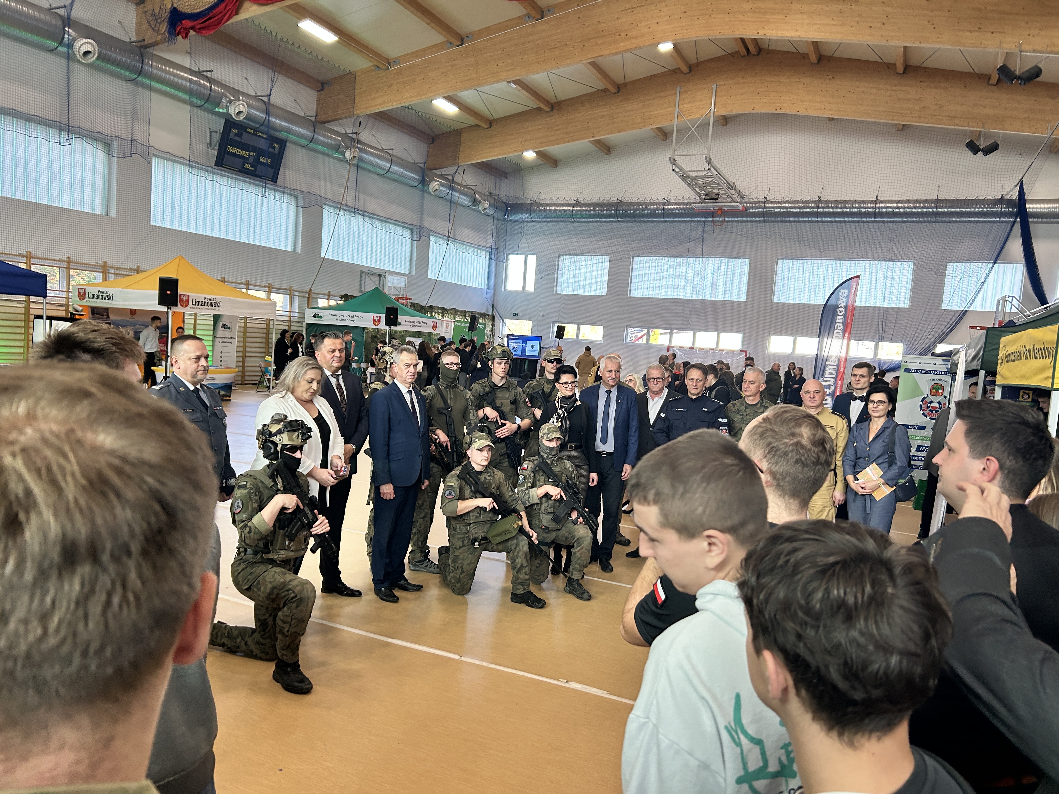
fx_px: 795
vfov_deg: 53.1
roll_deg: -2.3
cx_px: 530
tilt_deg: -4.0
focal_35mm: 26
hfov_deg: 67.3
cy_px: 397
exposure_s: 1/116
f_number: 1.5
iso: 125
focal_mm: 5.7
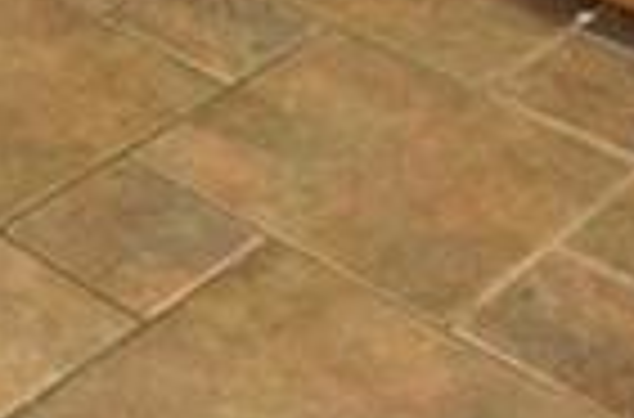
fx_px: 2299
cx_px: -166
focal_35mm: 131
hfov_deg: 15.1
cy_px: -919
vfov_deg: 8.4
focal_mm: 12
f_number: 10
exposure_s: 1/13
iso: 1000
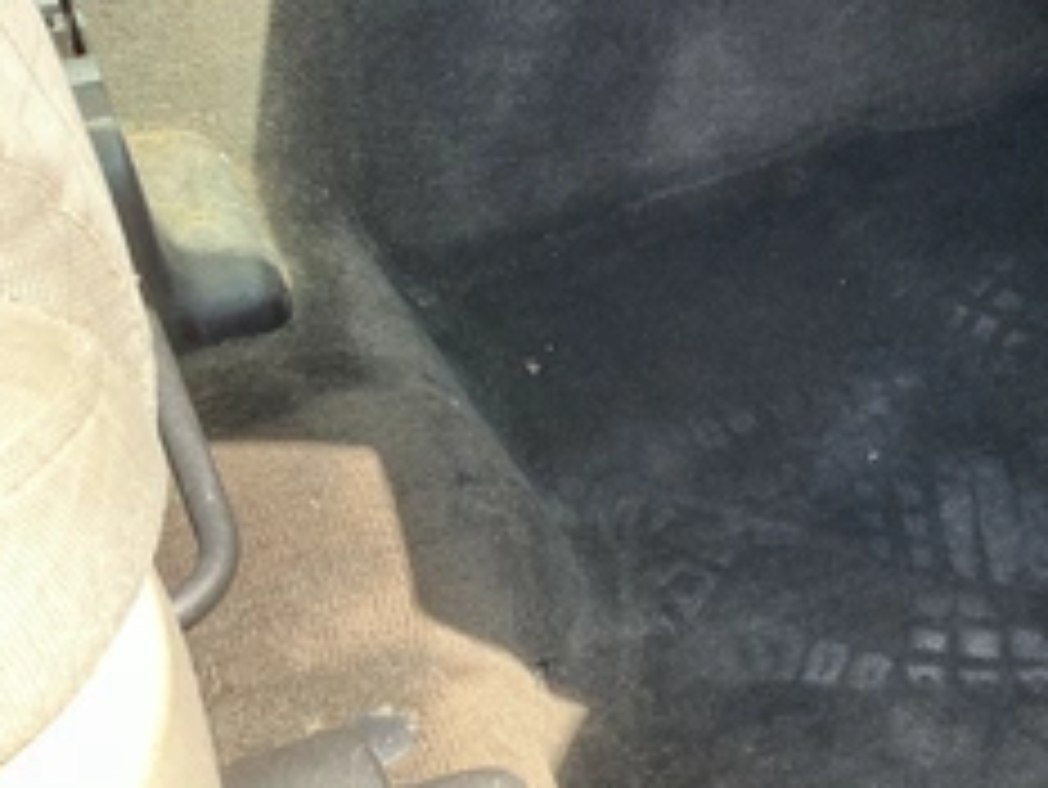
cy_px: 410
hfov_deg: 38.5
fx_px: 1454
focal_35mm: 48
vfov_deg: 30.3
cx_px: 796
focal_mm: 3
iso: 40
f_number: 1.8
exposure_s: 1/122
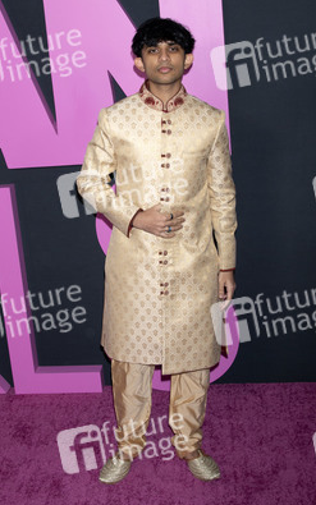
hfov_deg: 38.3
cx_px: 160
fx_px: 455
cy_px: 252
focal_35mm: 33
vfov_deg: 58.1
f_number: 9
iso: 400
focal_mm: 32
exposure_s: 1/200
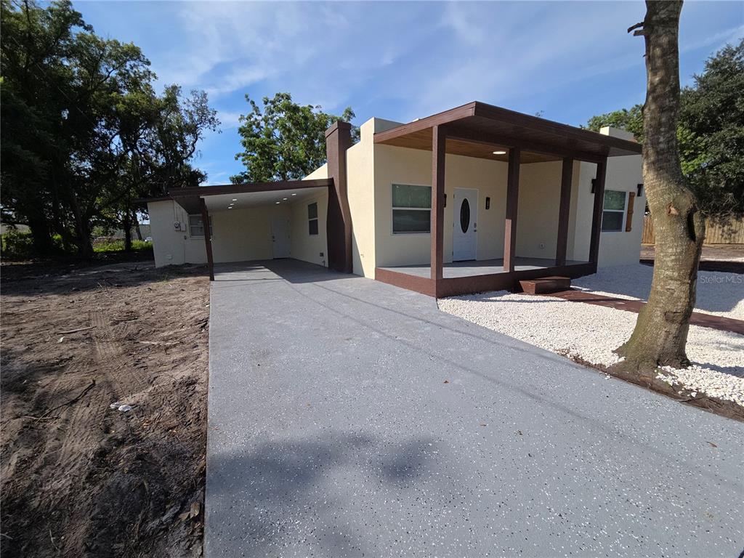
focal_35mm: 13
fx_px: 279
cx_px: 372
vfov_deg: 89.9
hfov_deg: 106.2
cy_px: 279
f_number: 2.2
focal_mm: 2.2
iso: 50
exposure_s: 1/2134
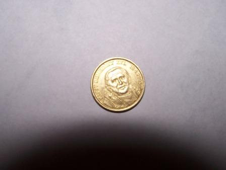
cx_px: 113
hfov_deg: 32.7
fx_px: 385
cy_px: 85
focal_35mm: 59
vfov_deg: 24.8
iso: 80
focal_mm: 9.8
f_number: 3.1
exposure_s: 1/60
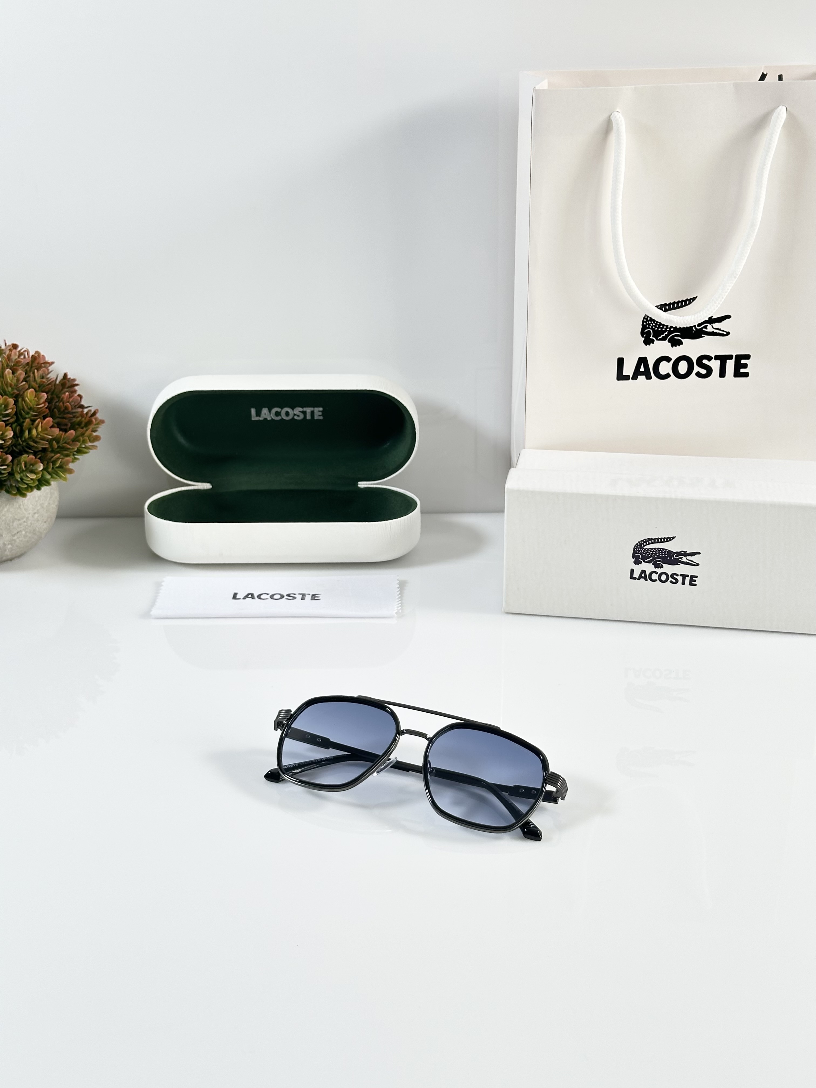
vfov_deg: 39.7
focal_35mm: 48
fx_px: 1509
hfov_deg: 30.3
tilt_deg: -24.7
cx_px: 408
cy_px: 544
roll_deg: +0.0
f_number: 1.78
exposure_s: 1/100
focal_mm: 6.86
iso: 64
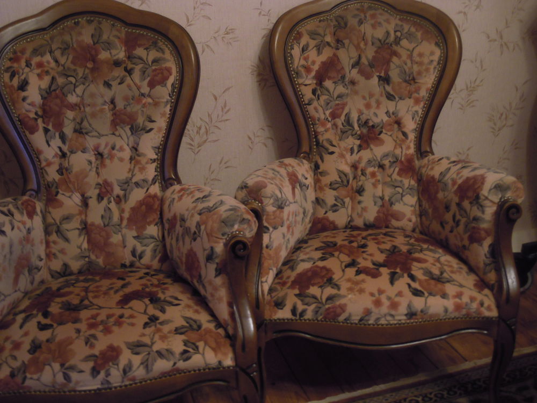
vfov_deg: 35.1
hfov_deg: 45.8
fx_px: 636
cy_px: 202
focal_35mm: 41
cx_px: 268
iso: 320
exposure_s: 1/8
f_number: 3.2
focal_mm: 7.3
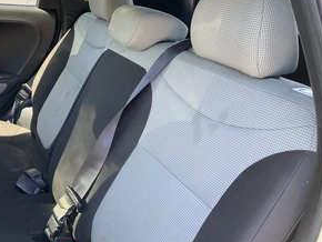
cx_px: 105
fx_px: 372
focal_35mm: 40
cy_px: 99
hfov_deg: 46.0
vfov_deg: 35.9
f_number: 1.8
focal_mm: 3
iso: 64
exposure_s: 1/88
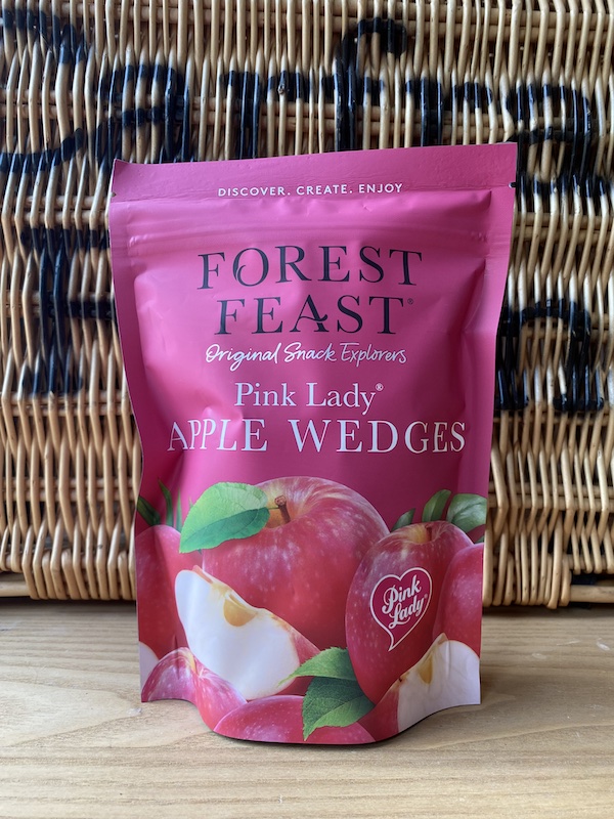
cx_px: 307
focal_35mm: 26
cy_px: 410
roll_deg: +0.5
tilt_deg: -4.2
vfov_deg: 67.3
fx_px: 615
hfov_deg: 53.1
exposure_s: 1/121
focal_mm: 4.25
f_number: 1.8
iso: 80
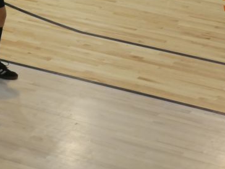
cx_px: -56
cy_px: -43
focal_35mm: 212
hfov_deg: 9.2
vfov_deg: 6.9
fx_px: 1378
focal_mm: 42
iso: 2500
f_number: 5.6
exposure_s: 1/100
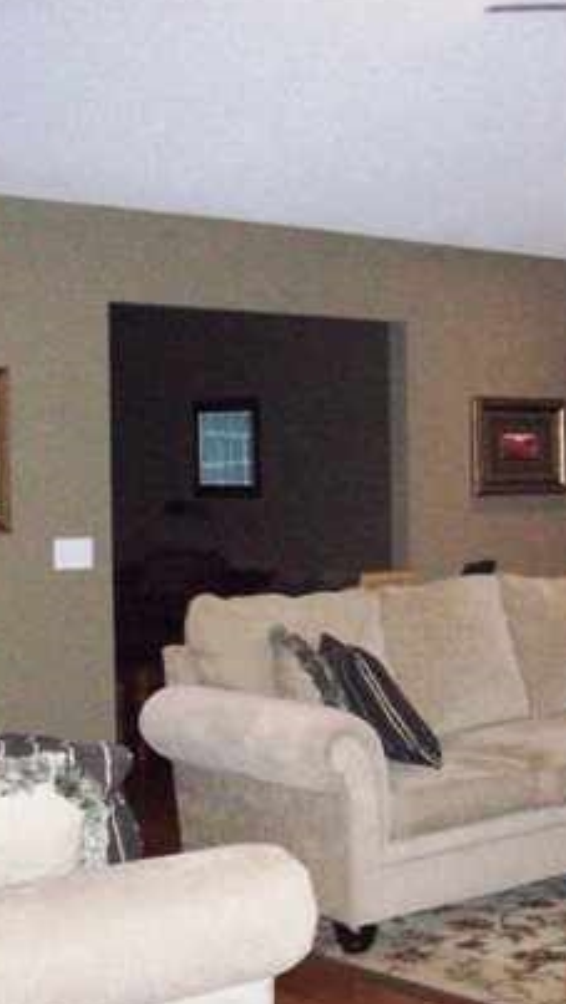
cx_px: 524
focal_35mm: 64
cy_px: 541
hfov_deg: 18.5
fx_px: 1706
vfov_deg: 32.8
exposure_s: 1/64
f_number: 2.8
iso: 800
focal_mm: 6.2
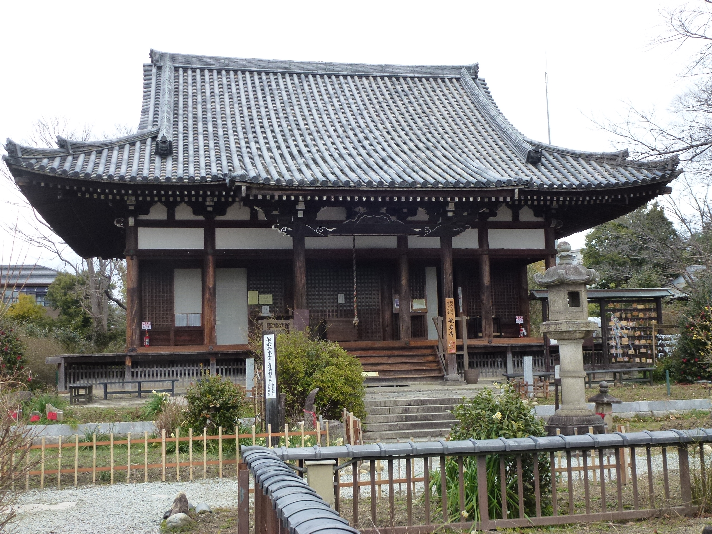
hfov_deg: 45.8
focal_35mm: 41
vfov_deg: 35.1
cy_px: 267
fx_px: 843
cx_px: 356
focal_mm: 7.4
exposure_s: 1/160
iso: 160
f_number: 3.9
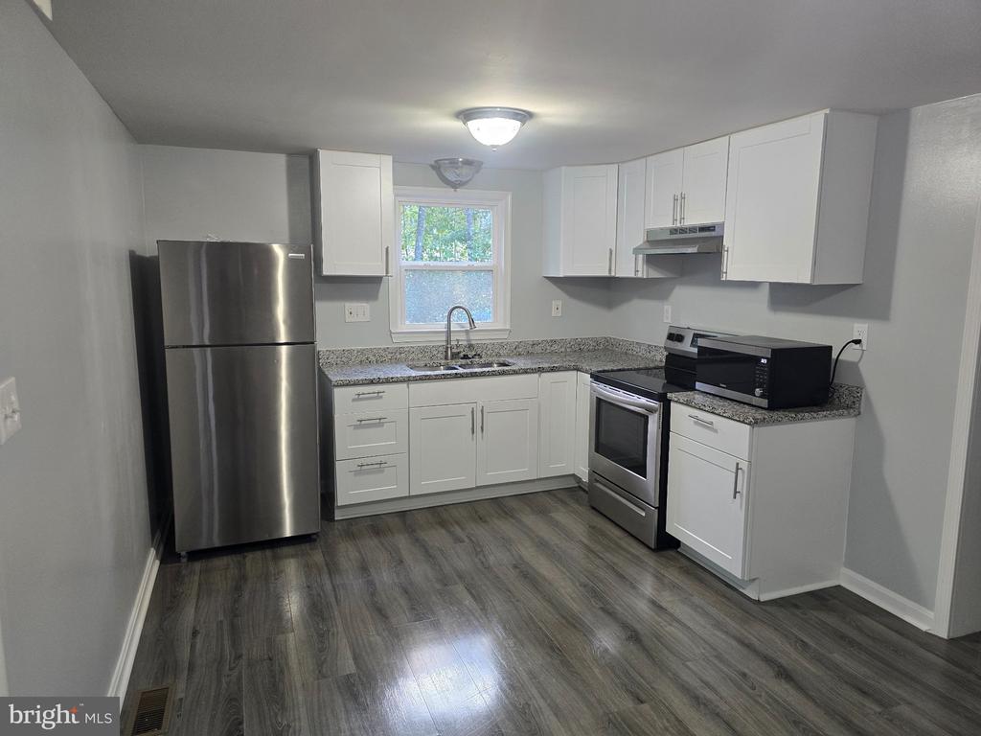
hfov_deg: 73.9
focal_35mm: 23
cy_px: 368
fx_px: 652
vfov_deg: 58.9
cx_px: 490
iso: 320
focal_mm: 6.3
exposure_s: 1/120
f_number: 1.7
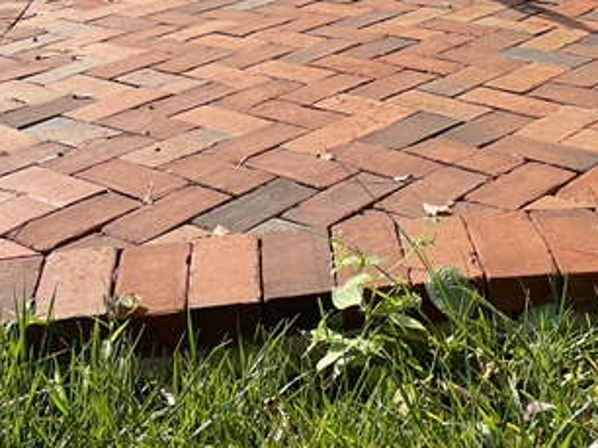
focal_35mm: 68
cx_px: 358
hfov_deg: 28.5
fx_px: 1174
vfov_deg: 20.9
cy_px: 8
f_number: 1.6
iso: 32
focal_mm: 4.2
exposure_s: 1/2398
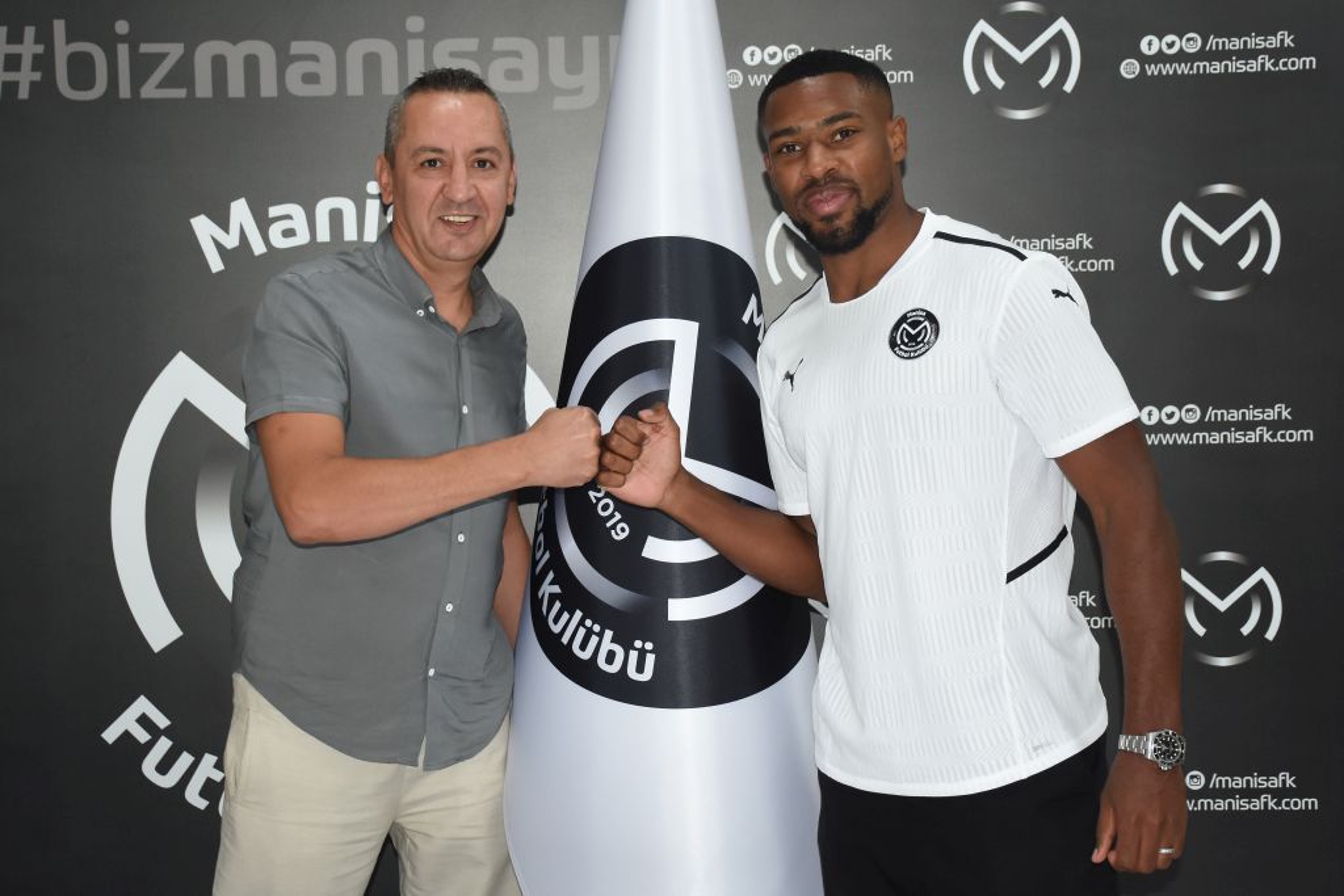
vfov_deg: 26.5
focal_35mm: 51
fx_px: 1904
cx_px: 672
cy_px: 448
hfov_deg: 38.9
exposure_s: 1/60
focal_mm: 34
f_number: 4.5
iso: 640
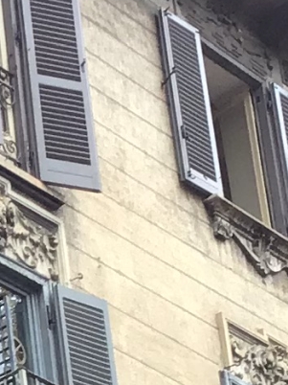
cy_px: 489
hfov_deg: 6.7
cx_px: -232
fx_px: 2399
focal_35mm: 216
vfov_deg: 9.0
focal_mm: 3.3
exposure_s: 1/60
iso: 32
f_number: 2.4
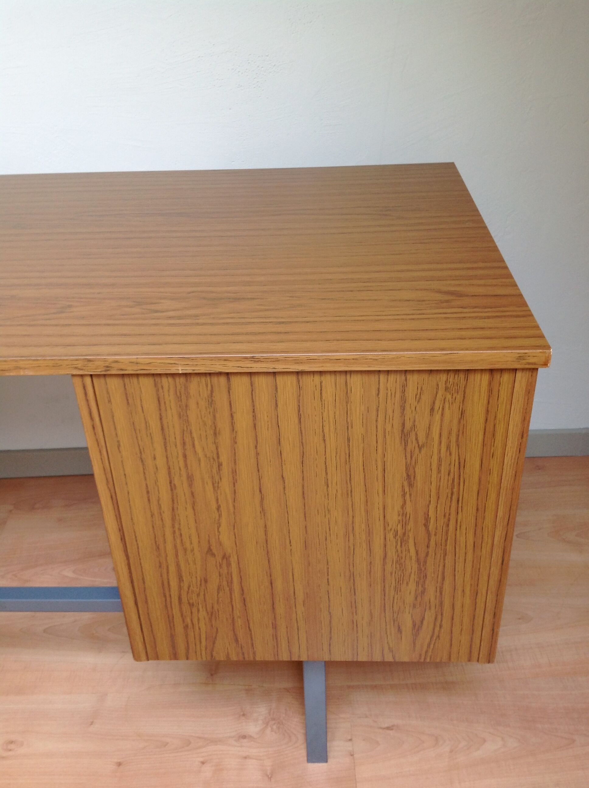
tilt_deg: -32.6
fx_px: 796
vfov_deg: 52.7
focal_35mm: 35
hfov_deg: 40.6
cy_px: 394
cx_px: 294
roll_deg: +2.9
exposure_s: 1/15
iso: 50
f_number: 2.4
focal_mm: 4.28
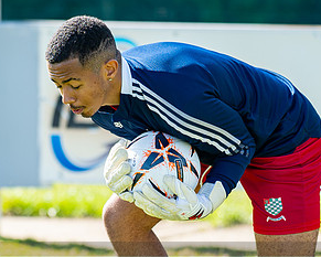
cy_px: 190
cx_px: 160
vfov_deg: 3.4
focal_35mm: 461
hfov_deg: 4.2
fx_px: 4381
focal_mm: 135
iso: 80
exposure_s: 1/1250
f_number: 1.8
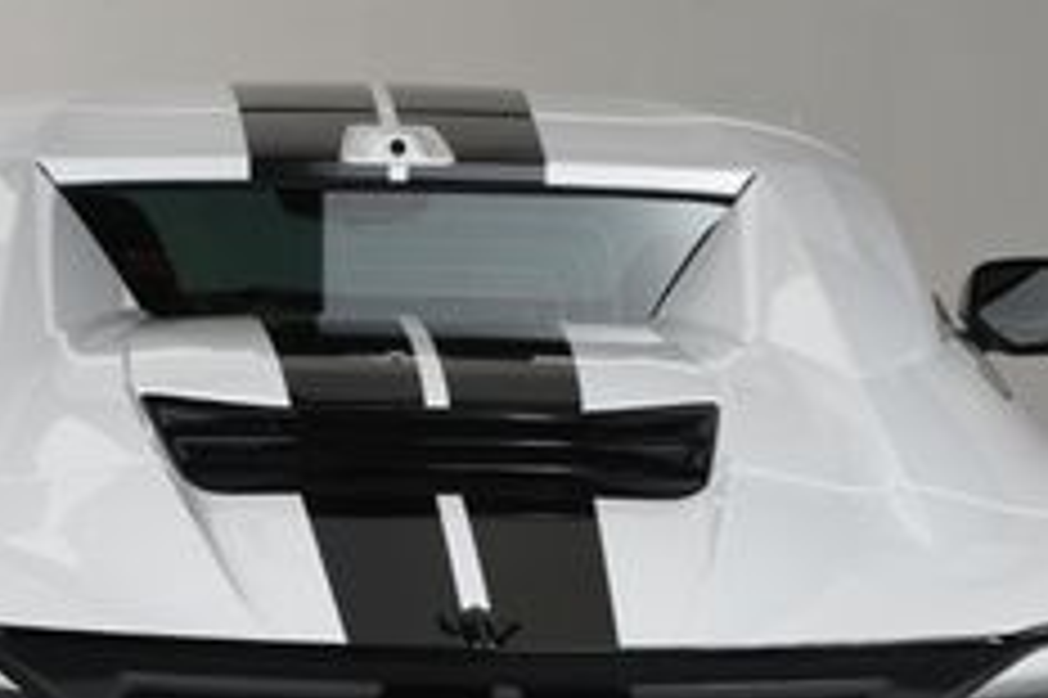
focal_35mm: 110
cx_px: 427
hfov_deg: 18.6
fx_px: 3200
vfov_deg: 12.2
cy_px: 833
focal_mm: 27
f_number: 13
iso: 100
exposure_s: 1/160
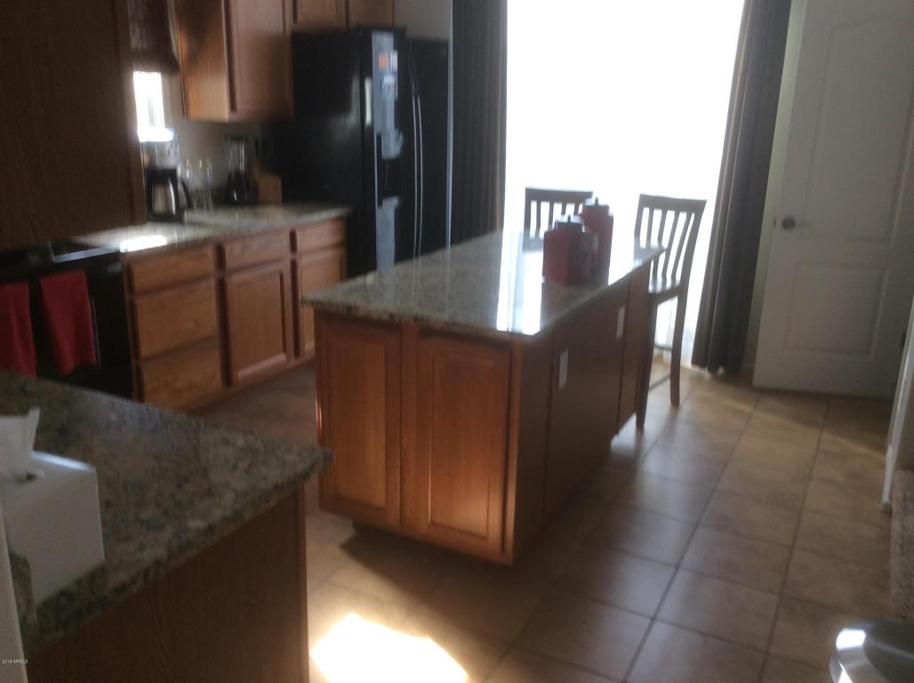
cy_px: 342
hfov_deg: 56.9
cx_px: 457
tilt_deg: -20.3
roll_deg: -2.4
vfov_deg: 44.1
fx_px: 844
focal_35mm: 32
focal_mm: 3.3
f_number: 2.4
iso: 32
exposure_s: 1/24
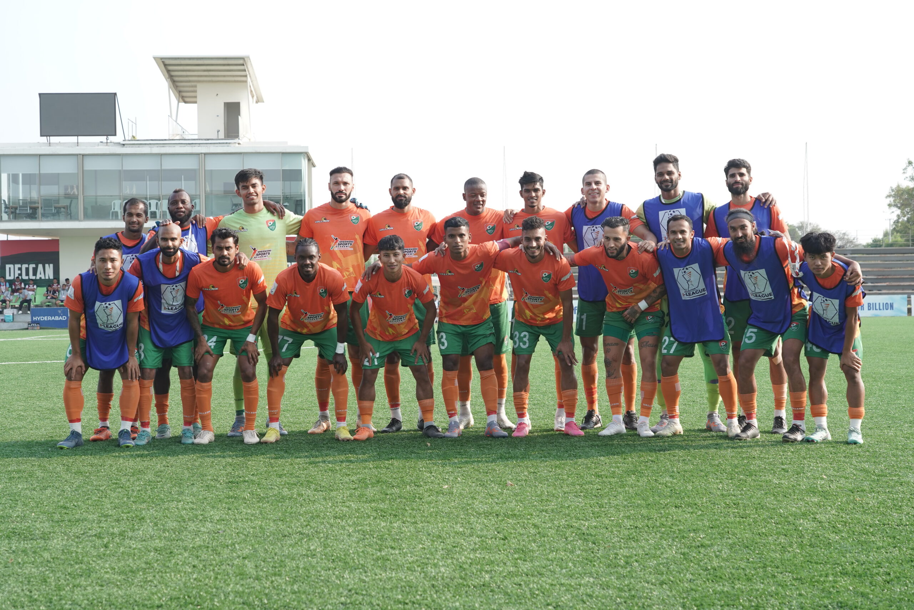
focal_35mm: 59
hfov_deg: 33.9
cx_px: 457
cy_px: 305
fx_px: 1498
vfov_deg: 23.0
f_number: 6.3
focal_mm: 59
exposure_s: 1/200
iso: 250
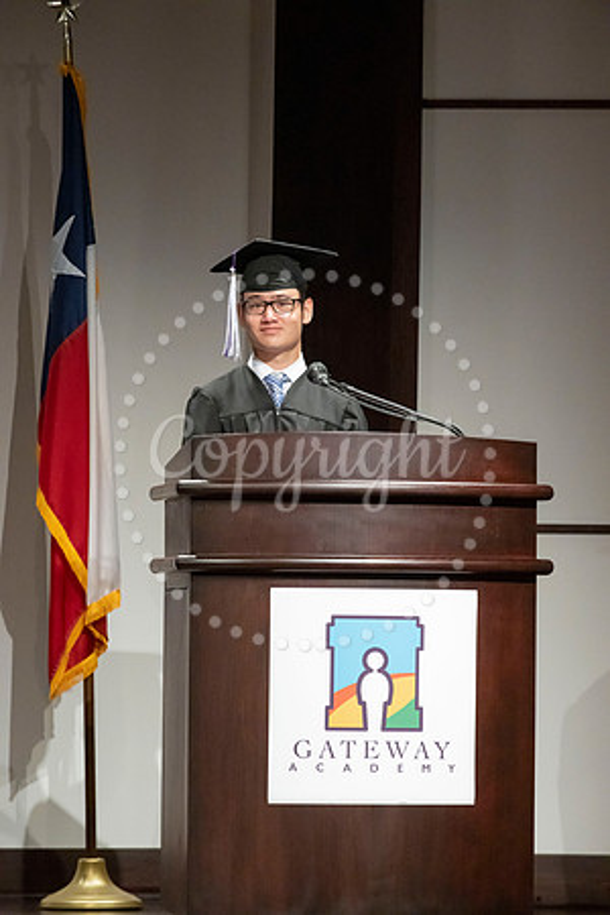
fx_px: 5083
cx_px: 305
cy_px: 458
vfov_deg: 10.3
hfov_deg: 6.9
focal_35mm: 200
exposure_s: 1/200
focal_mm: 200
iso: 6400
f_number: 8
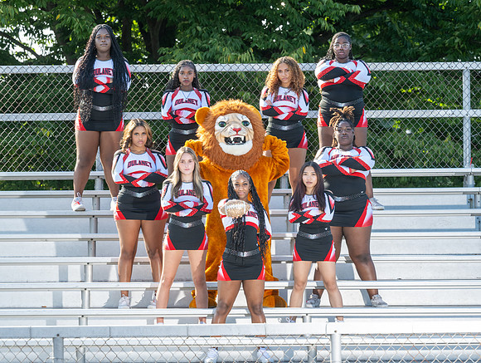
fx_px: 2179
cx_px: 241
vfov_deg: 9.5
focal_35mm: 157
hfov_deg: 12.6
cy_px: 181
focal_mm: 125
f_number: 5.6
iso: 200
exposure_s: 1/200
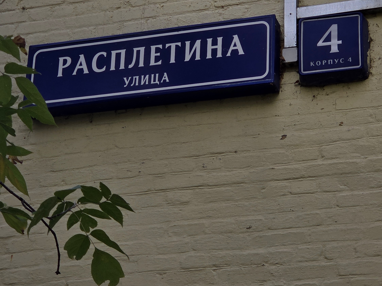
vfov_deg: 12.0
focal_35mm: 123
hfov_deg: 16.0
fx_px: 1357
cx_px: 193
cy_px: 70
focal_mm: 7
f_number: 2.4
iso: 25
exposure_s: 1/292
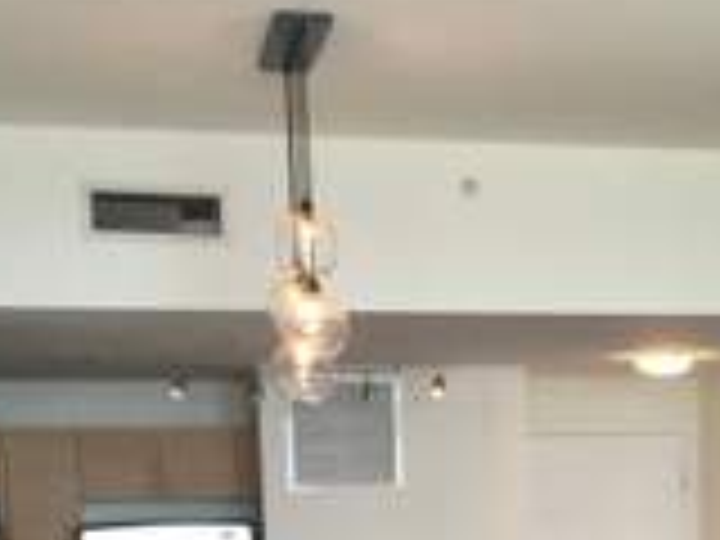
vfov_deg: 15.8
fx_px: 1810
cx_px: 590
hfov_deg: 22.2
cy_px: 778
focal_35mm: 87
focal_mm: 4.15
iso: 25
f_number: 2.2
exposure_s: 1/40
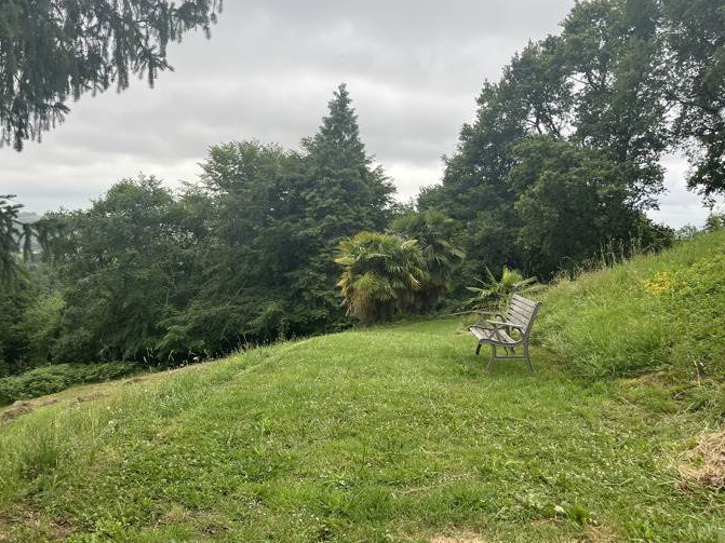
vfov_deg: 45.4
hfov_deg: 58.1
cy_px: 241
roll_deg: -1.7
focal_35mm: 31
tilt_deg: -1.5
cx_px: 307
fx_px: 649
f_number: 1.6
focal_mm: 5.1
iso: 50
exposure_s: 1/550
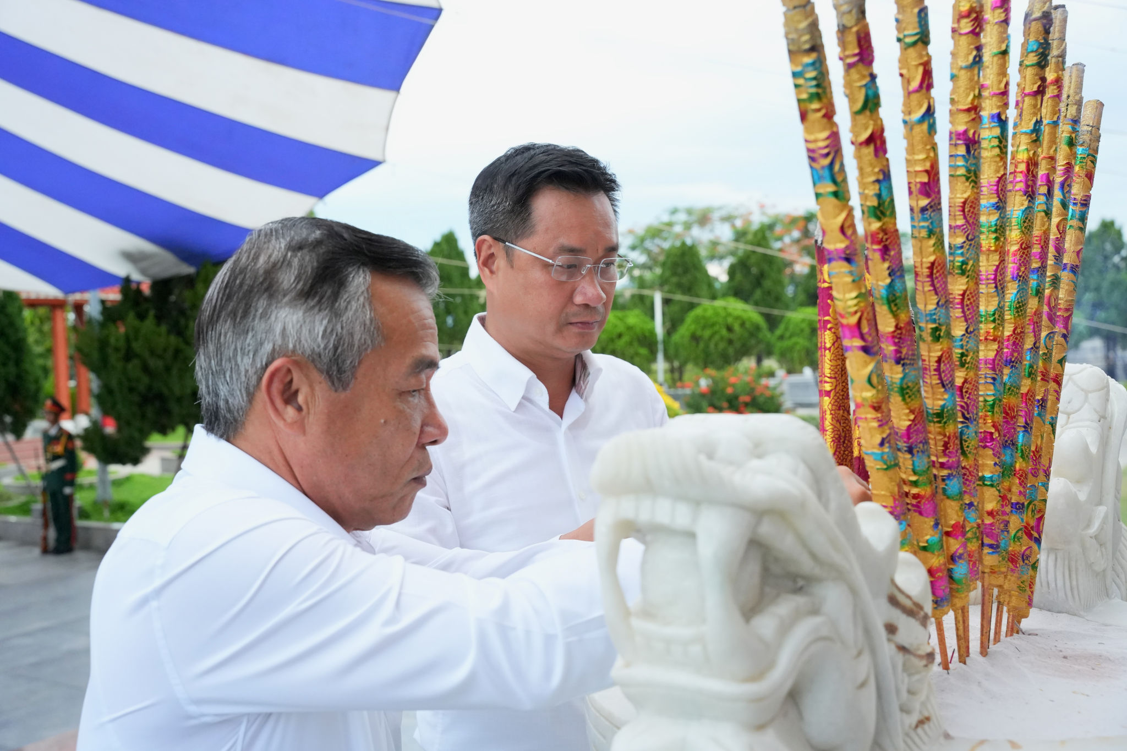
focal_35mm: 41
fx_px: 1274
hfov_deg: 47.7
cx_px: 564
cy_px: 376
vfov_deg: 32.9
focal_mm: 40.7
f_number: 5.6
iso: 3200
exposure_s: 1/800
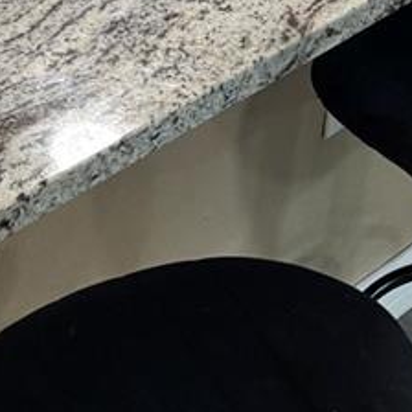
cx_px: -7
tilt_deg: -16.9
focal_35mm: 123
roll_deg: -3.4
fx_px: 1656
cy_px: -655
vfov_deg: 11.2
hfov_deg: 14.0
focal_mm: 5.96
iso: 80
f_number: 1.6
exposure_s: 1/60
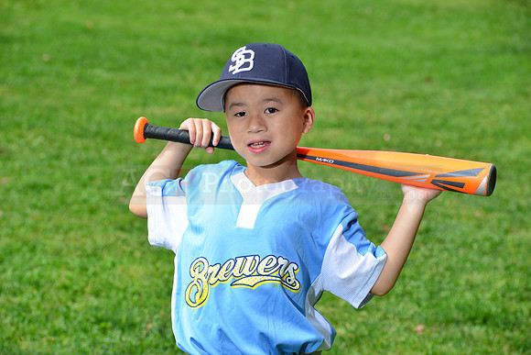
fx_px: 2508
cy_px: 178
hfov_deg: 12.1
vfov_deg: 8.1
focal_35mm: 170
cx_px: 266
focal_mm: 170
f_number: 11
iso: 200
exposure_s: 1/200
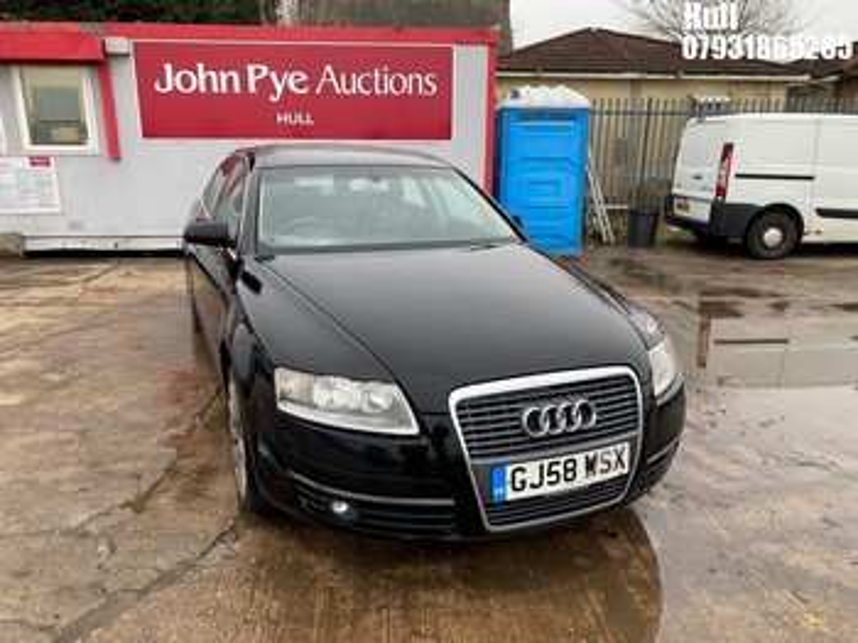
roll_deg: +0.4
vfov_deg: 53.0
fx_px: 644
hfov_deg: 67.3
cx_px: 429
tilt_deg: -15.2
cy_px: 322
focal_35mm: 26
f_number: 1.8
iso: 100
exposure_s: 1/121
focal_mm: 4.25
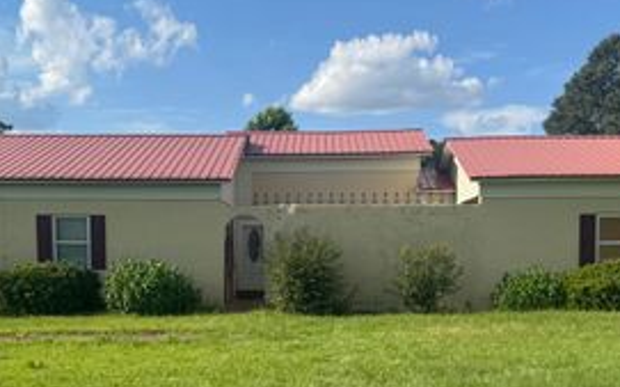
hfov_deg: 42.6
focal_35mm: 47
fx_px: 794
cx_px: 275
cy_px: 303
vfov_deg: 26.9
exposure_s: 1/4950
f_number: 1.78
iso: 80
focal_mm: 6.76
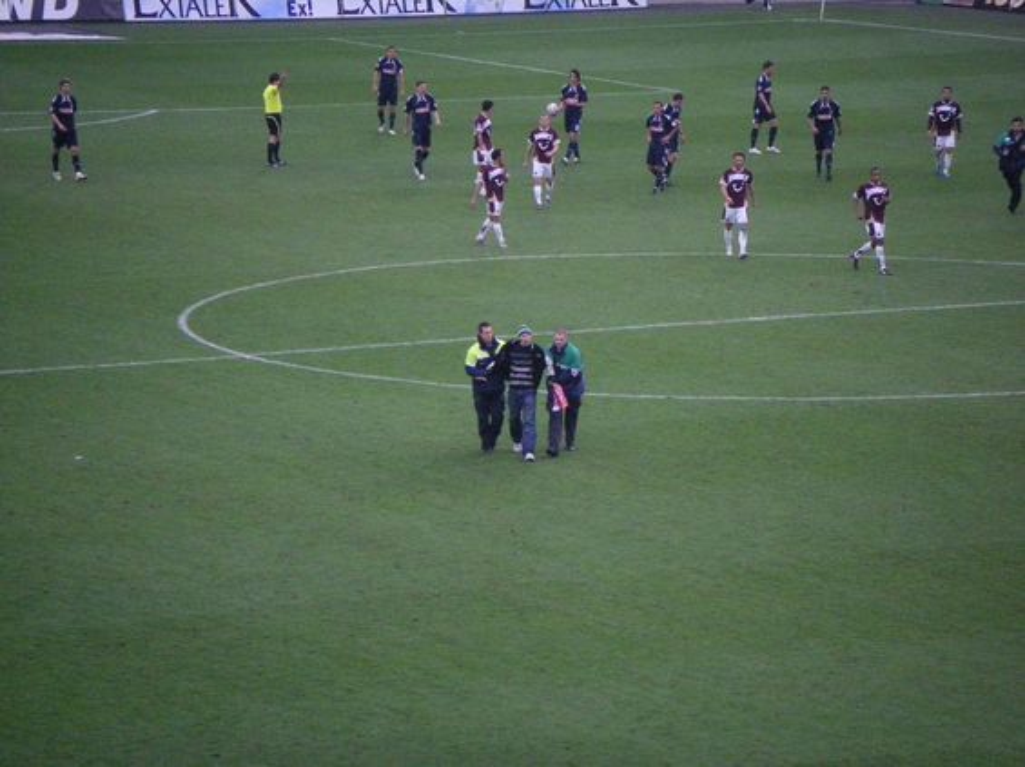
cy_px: 384
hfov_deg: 8.6
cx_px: 512
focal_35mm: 230
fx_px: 6806
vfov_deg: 6.5
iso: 800
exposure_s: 1/200
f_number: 4.8
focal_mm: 37.9
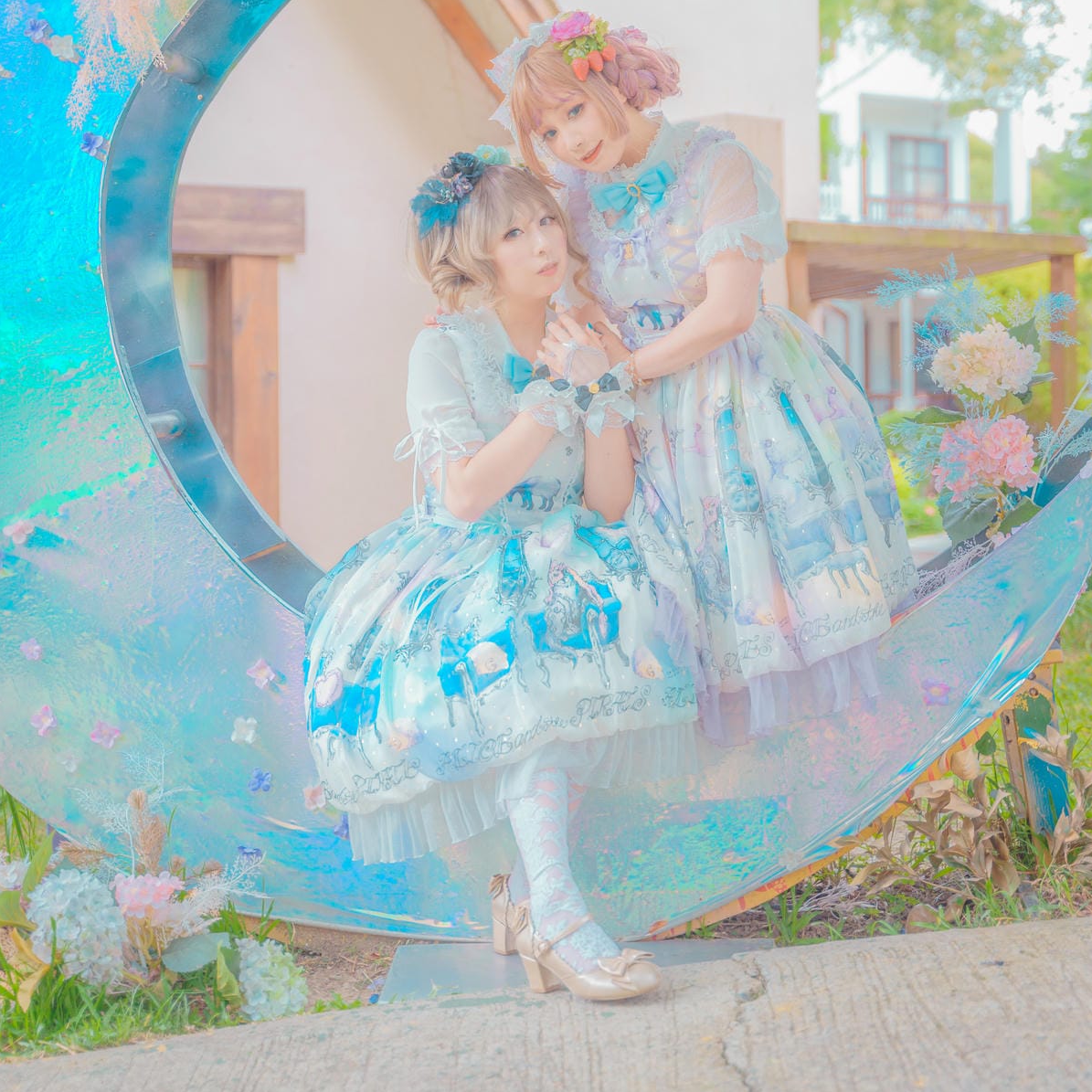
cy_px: 295
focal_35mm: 64
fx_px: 2284
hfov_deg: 26.9
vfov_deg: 26.6
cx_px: 546
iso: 320
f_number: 2.8
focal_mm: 50
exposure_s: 1/200
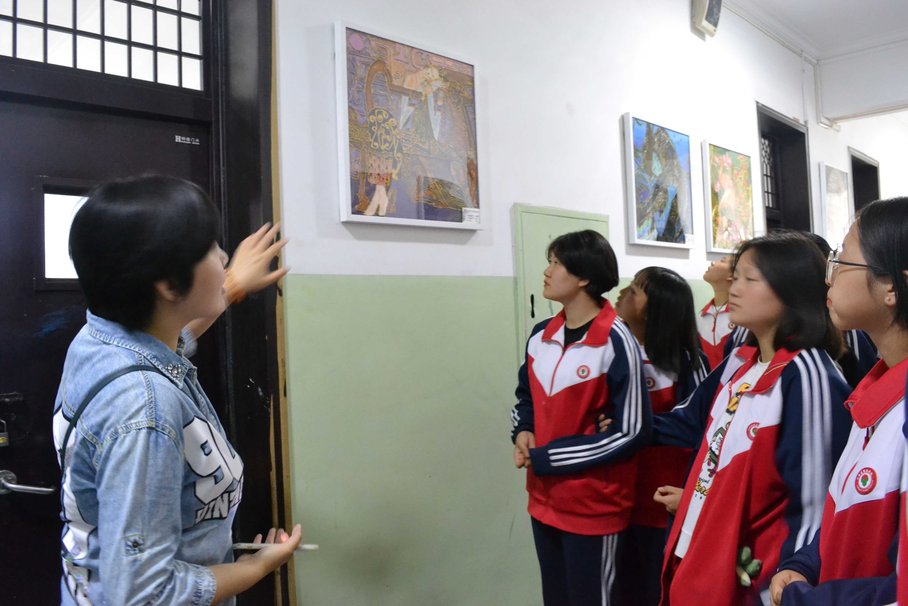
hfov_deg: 67.4
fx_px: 681
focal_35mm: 27
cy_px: 303
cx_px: 454
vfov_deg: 47.9
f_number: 6.3
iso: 3200
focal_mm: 18
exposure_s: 1/13
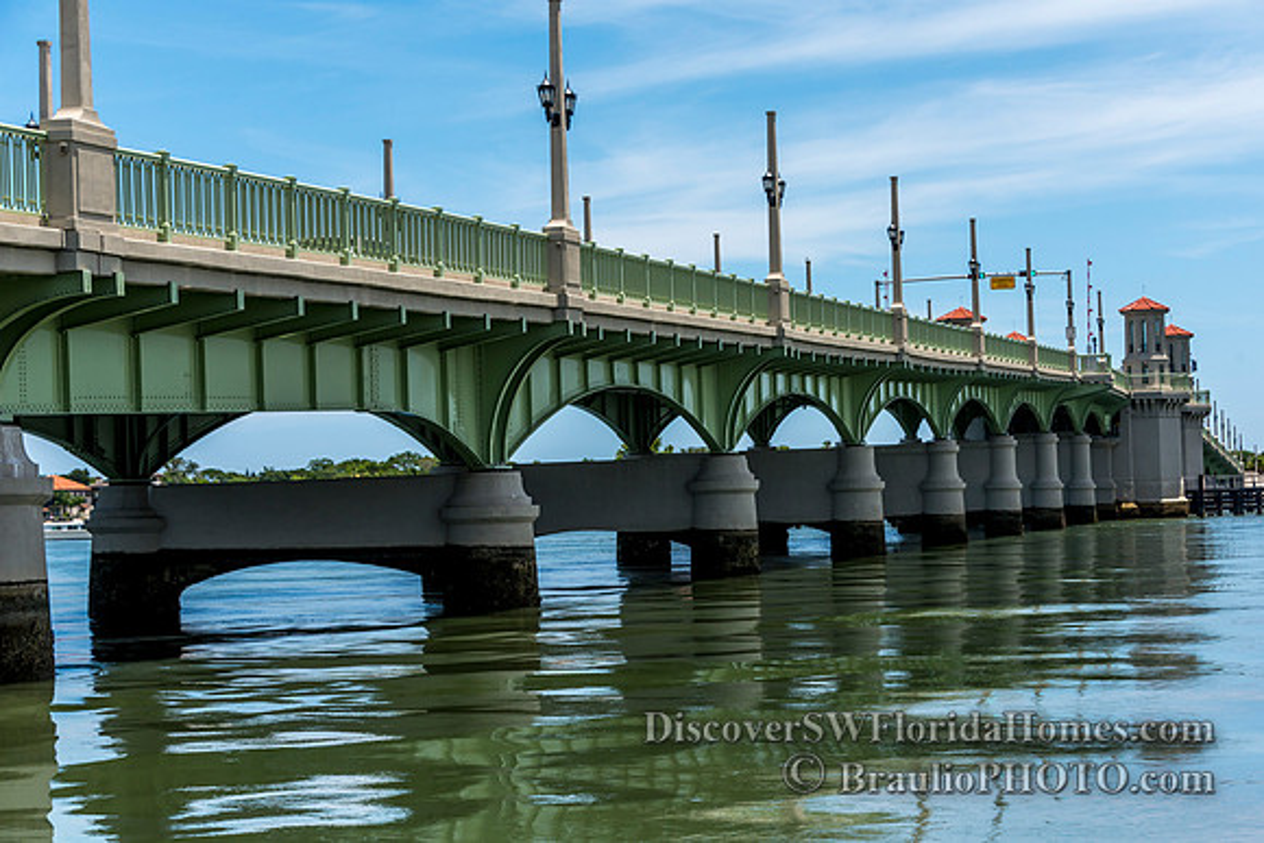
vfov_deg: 20.0
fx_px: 2388
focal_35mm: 68
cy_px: 422
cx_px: 632
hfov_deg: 29.6
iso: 200
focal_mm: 68
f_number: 7.1
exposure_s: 1/1000
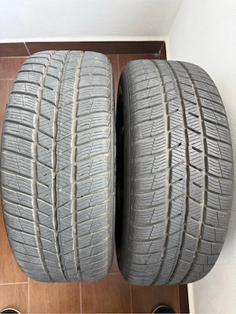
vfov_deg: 71.6
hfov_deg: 56.8
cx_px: 118
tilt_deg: -79.5
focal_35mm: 24
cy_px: 157
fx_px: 218
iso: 250
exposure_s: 1/60
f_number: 1.78
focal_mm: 6.76
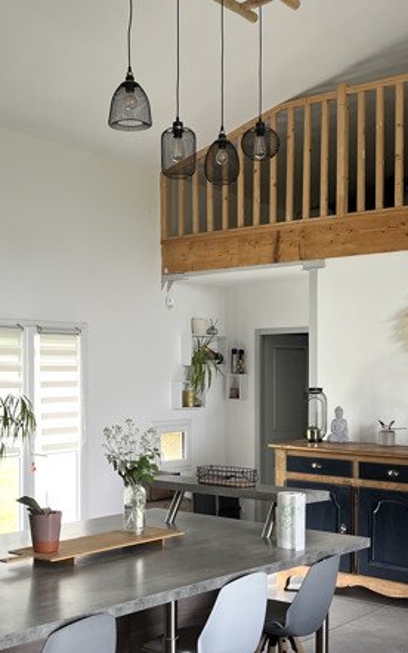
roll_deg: -0.2
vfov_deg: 40.1
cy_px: 385
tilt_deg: -1.6
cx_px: 179
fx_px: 889
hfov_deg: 25.8
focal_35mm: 50
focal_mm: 5.1
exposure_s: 1/110
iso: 125
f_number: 1.6
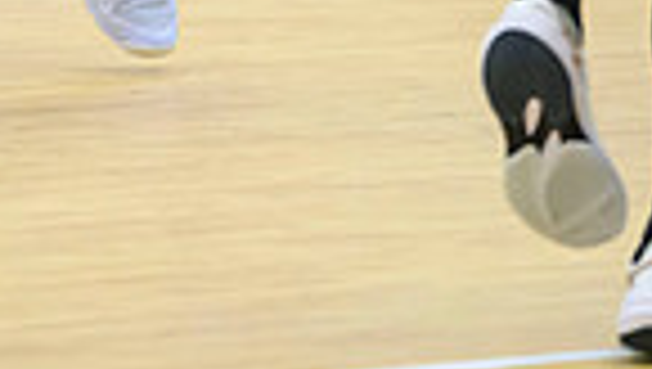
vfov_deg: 1.2
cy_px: -534
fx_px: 17657
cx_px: -129
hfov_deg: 2.1
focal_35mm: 1020
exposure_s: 1/1000
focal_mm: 200
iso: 4000
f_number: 2.8
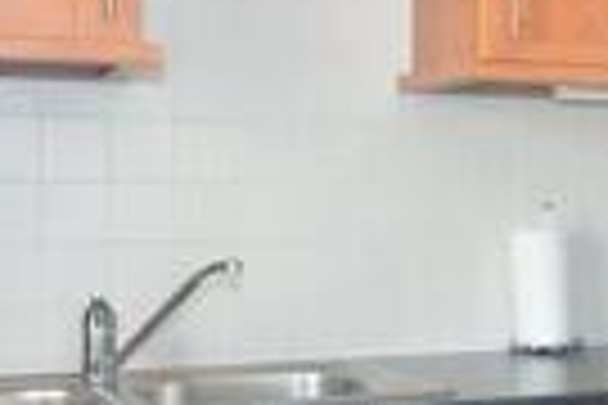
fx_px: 1595
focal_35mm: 94
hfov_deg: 20.7
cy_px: 189
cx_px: 640
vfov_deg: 14.5
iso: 640
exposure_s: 1/8
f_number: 11
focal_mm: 13
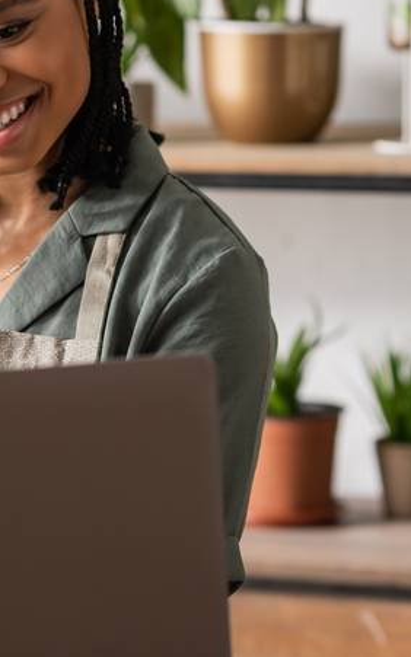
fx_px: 3440
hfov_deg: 6.8
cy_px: 250
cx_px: -52
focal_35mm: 192
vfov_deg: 10.9
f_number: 2.8
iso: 160
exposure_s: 1/200
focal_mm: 85
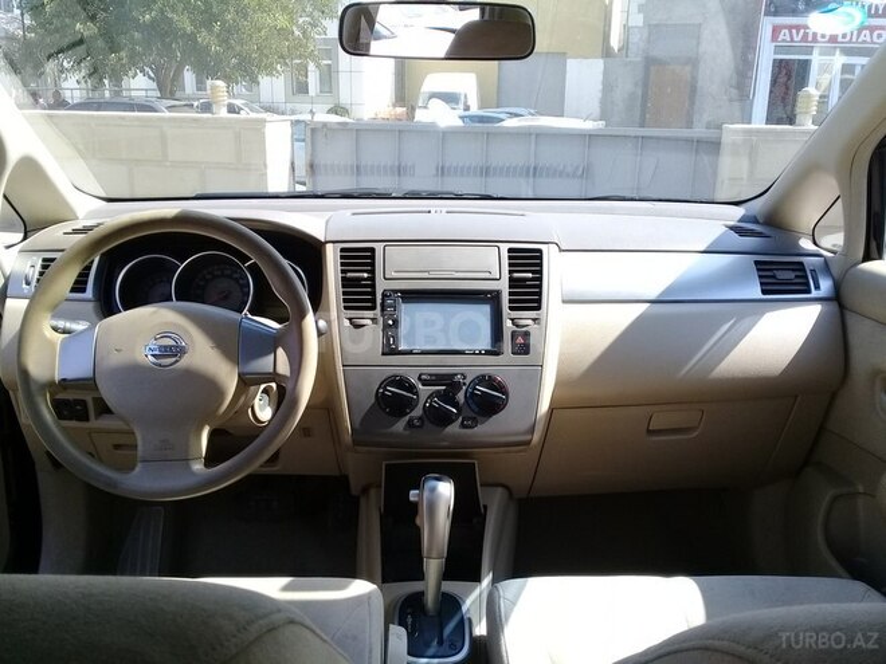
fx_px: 793
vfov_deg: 45.4
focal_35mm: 31
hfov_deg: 58.4
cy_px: 332
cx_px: 443
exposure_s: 1/231
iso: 50
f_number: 2.2
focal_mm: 3.3
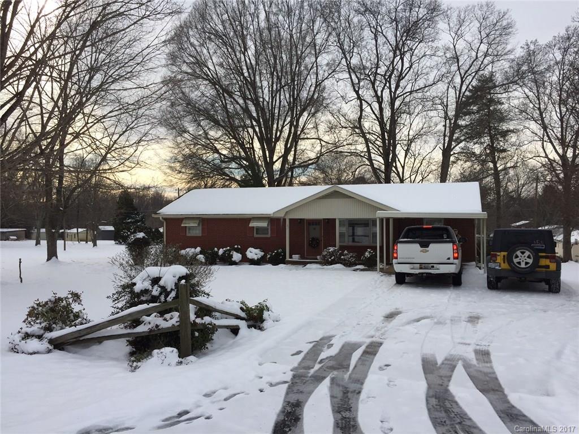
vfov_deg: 48.2
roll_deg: +1.5
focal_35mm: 29
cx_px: 290
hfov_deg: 61.7
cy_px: 217
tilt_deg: -0.2
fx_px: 485
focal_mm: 4.15
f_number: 2.2
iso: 32
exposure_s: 1/1522
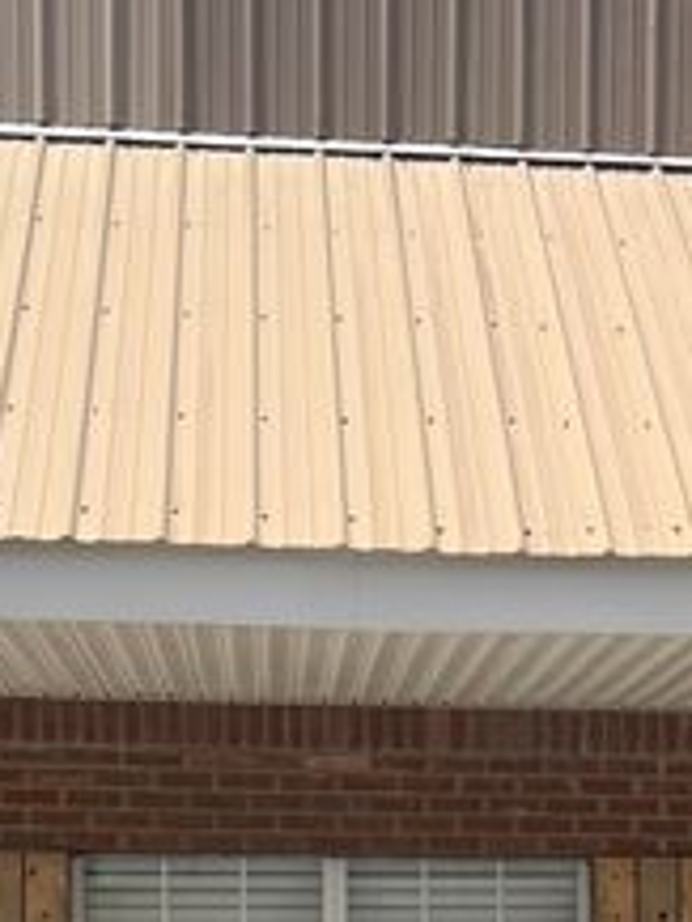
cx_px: 492
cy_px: 1001
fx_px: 2130
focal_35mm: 80
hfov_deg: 18.4
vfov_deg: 23.0
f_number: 1.6
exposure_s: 1/6494
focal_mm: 5.1
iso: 50
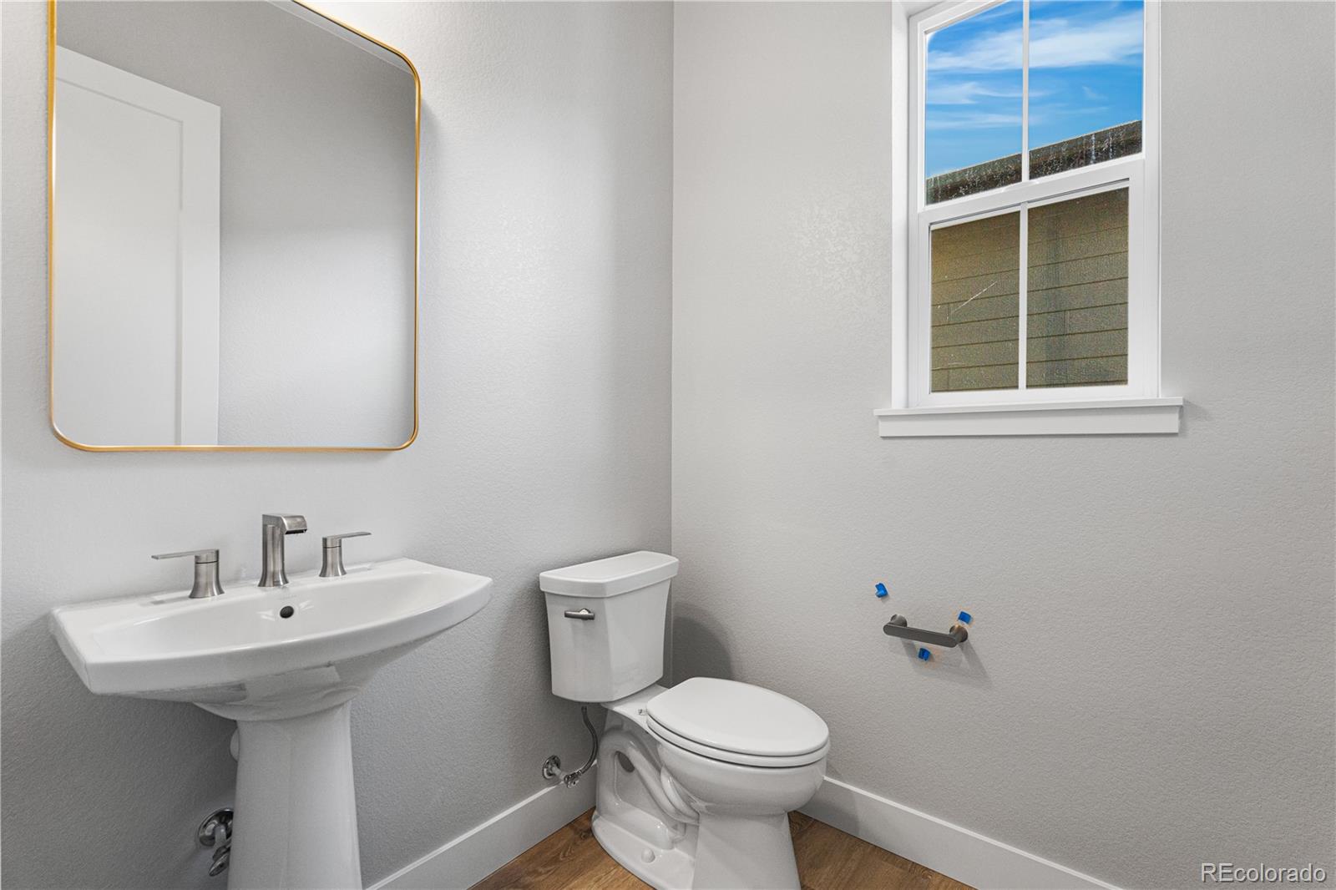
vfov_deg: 73.7
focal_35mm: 16
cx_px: 668
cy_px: 445
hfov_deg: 96.7
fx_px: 594
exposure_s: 1/30
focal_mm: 16
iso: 500
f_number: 8
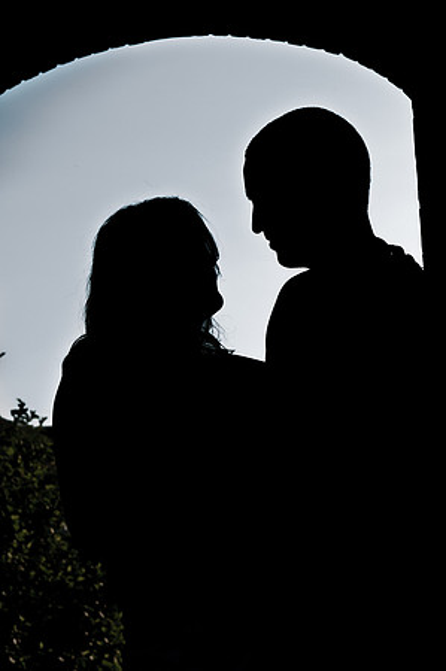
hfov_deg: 15.2
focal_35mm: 90
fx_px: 1676
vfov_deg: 22.6
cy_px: 336
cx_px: 223
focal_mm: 60
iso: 200
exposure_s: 1/200
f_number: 7.1
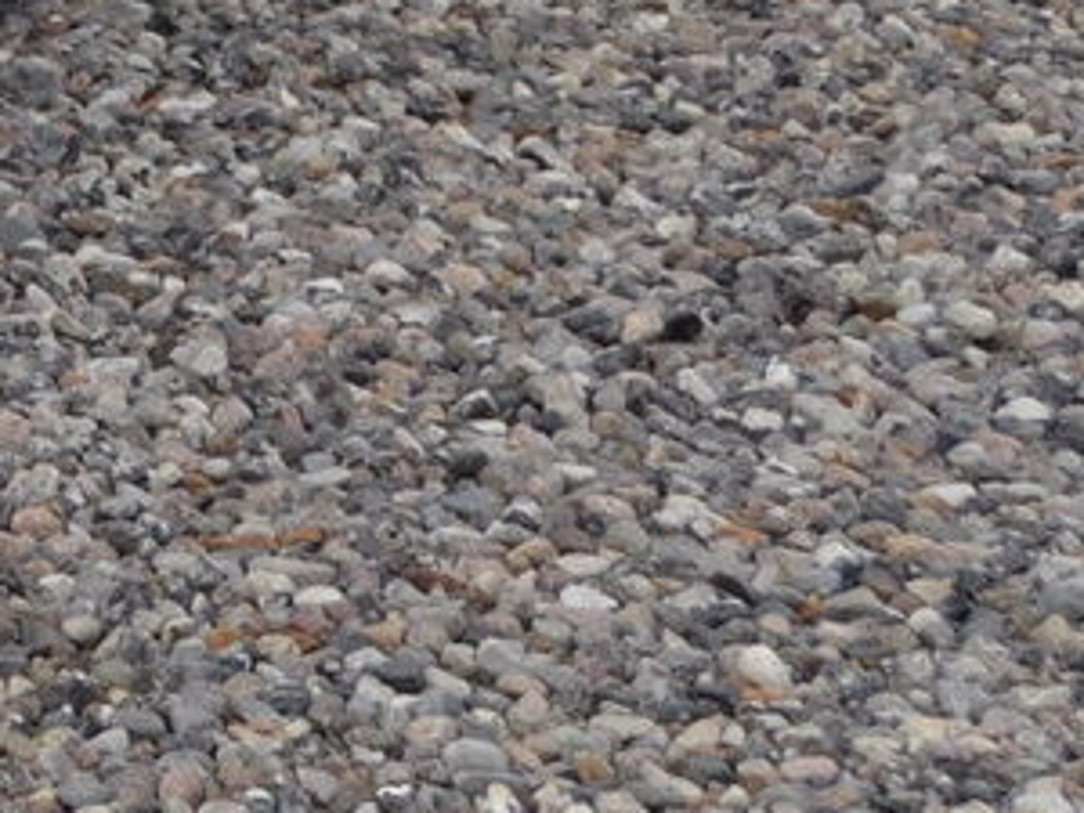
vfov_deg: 5.9
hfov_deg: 7.6
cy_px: -1384
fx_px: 7516
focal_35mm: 240
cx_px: -1705
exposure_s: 1/160
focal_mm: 26
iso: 100
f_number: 6.3
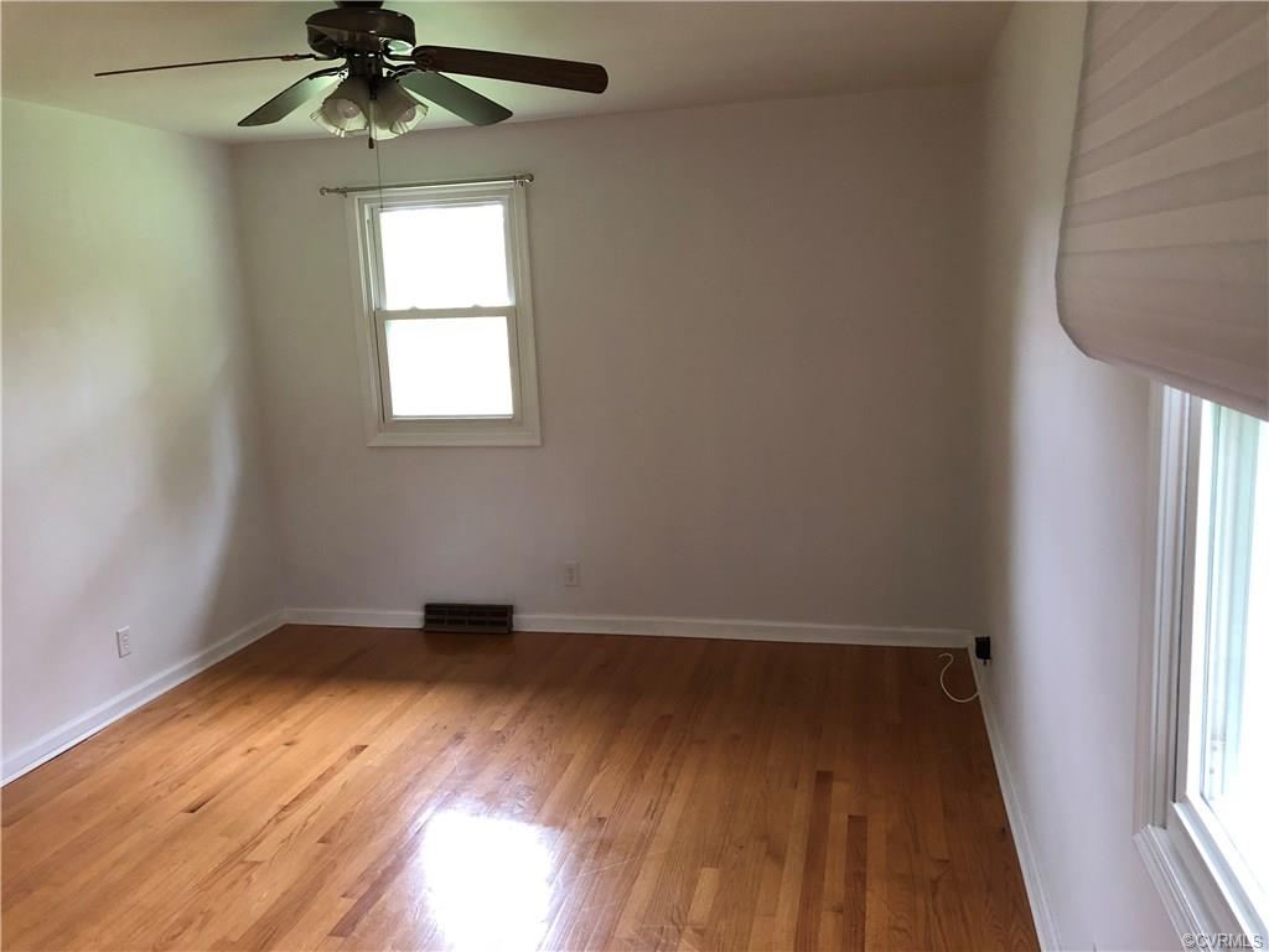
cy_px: 476
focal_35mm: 28
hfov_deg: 63.4
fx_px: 1026
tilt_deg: -9.1
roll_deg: +2.0
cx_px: 634
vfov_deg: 49.7
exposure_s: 1/15
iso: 64
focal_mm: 4
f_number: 1.8
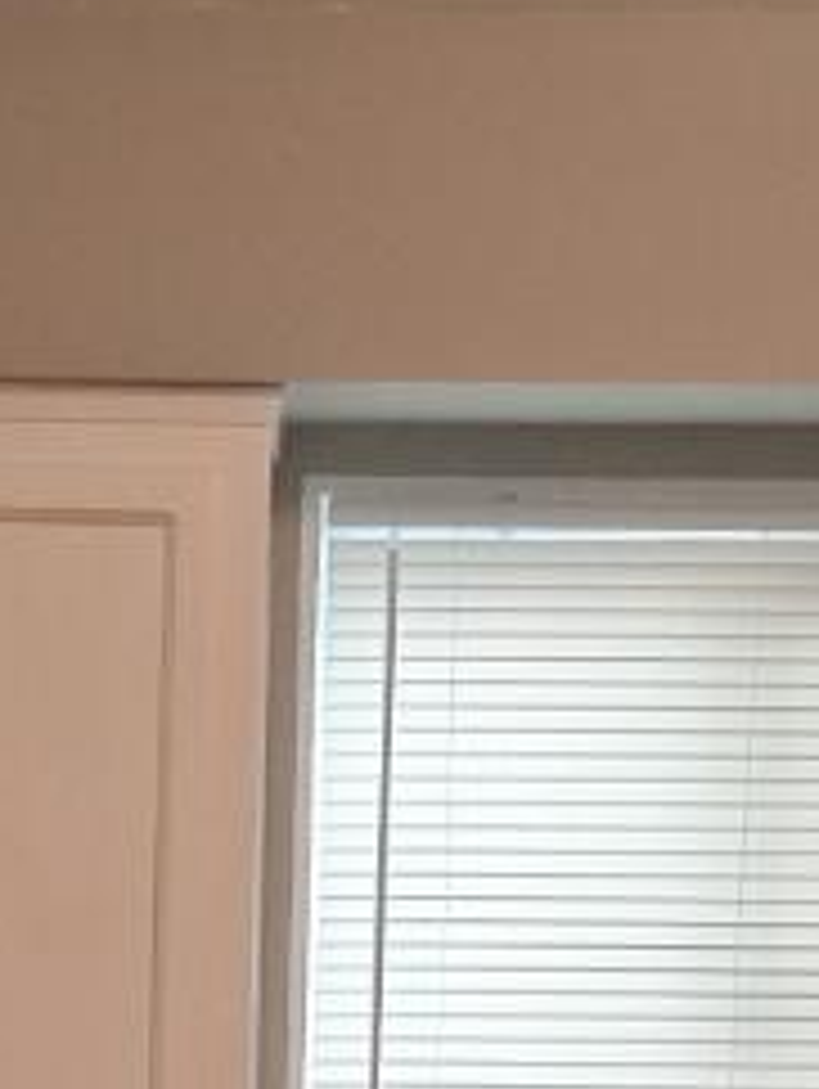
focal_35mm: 161
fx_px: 5070
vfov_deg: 11.2
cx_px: 61
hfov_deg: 9.2
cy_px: 2097
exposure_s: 1/100
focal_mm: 3.98
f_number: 1.8
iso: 160
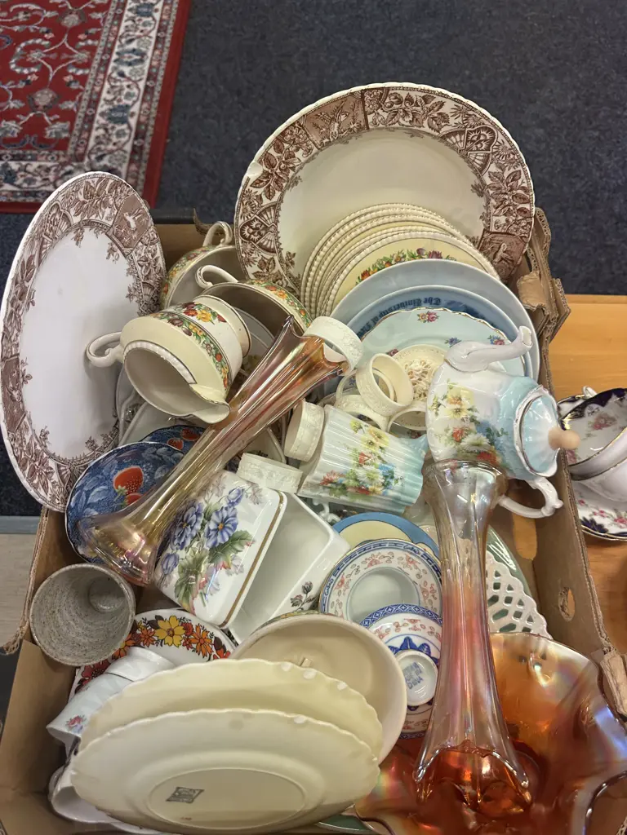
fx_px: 580
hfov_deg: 56.8
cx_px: 314
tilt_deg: -60.8
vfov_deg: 71.6
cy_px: 418
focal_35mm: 24
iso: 125
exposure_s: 1/100
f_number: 1.78
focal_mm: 6.86
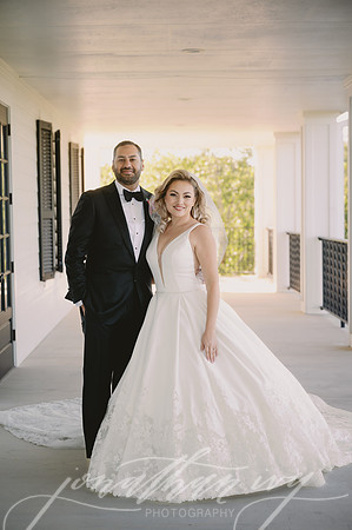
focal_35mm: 68
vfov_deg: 29.7
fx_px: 1000
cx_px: 176
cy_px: 265
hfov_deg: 20.0
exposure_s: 1/320
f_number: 2.8
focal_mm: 68
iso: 100
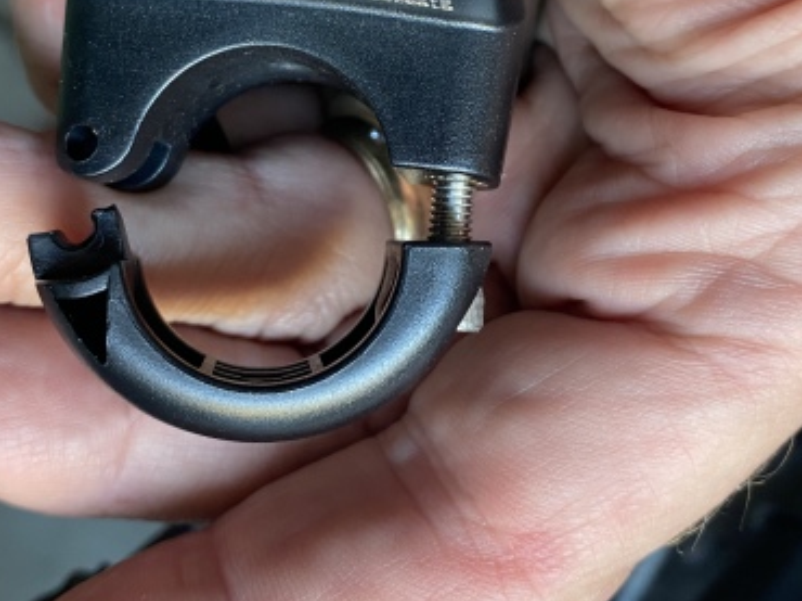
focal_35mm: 45
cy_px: 150
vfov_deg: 31.6
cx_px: 355
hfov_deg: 42.0
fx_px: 1042
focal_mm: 4.25
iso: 125
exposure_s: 1/84
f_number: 1.8
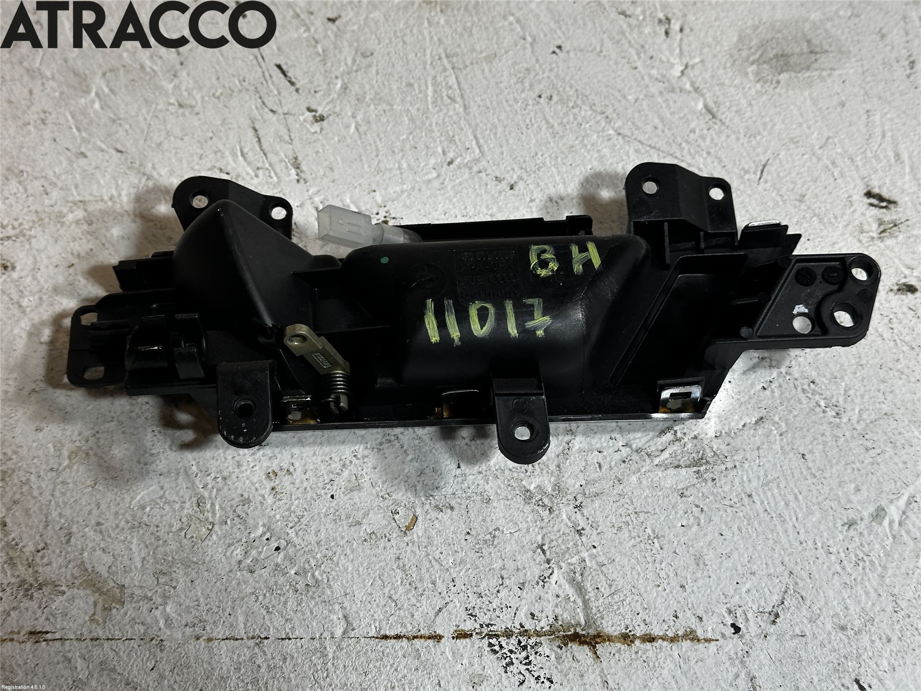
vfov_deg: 30.3
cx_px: 460
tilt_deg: -61.1
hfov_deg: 39.7
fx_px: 1277
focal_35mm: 48
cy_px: 346
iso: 50
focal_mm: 6.86
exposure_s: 1/100
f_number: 1.78
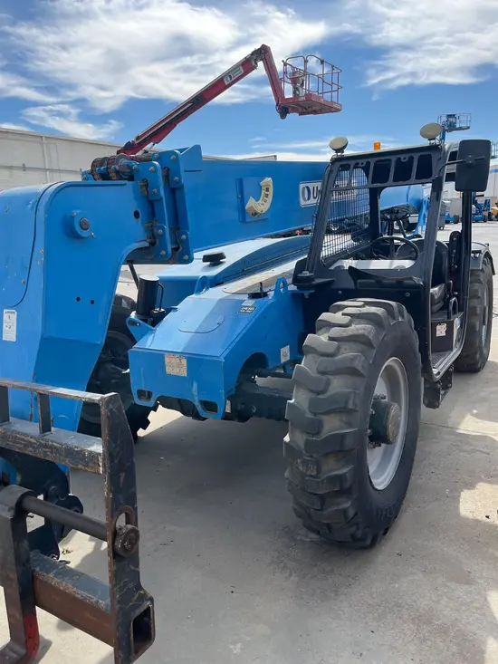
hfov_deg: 53.1
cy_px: 332
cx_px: 249
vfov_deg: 67.3
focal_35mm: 26
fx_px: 499
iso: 50
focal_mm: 5.1
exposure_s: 1/1890
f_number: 1.6
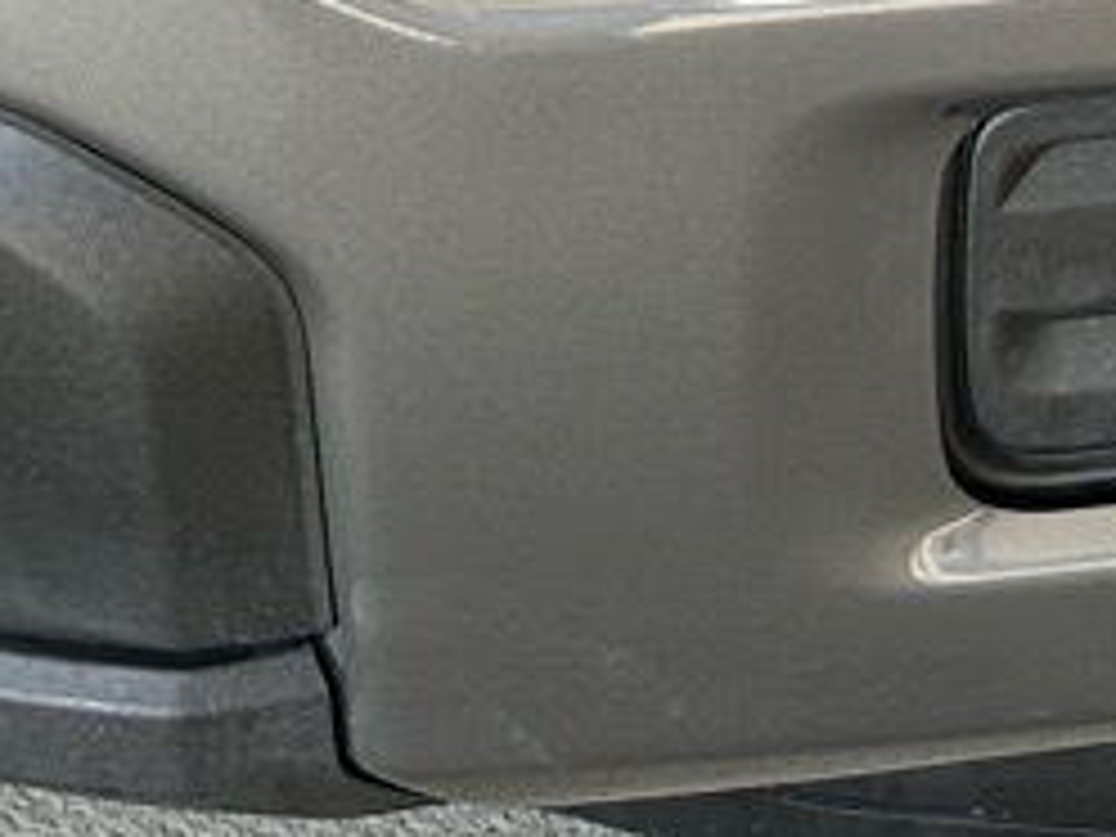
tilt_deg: -17.1
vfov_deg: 8.0
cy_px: -1809
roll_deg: +1.0
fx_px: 4997
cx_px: 356
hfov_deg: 12.7
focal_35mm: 155
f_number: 1.78
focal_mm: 6.86
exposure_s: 1/361
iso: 80
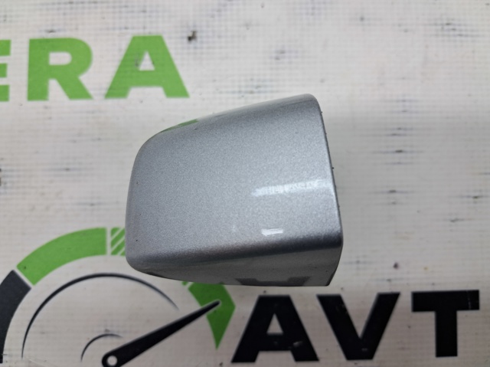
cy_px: 184
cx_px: 245
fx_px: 382
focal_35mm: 27
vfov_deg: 51.3
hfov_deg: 65.4
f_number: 1.8
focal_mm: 4
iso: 50
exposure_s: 1/50
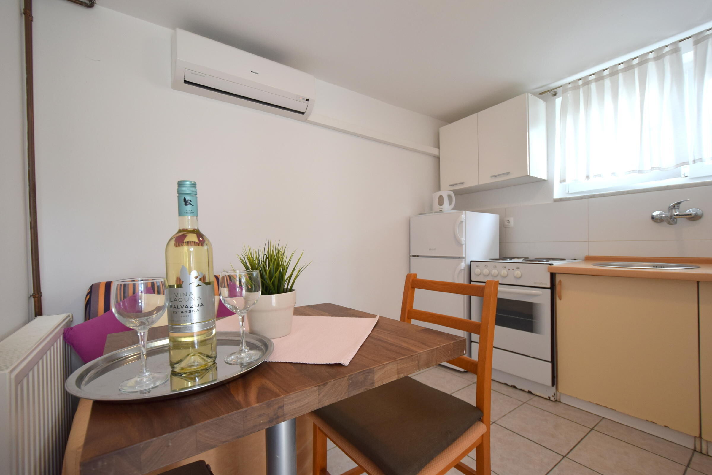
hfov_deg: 100.4
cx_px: 356
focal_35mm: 15
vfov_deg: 77.3
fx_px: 297
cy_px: 238
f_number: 4.5
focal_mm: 10
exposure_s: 1/80
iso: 400
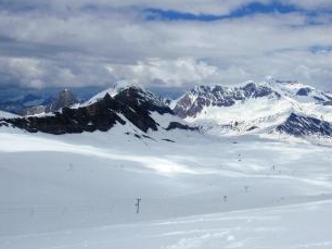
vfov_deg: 34.9
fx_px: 393
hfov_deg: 44.7
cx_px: 238
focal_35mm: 41
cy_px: 152
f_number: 8
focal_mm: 5
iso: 64
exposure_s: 1/640
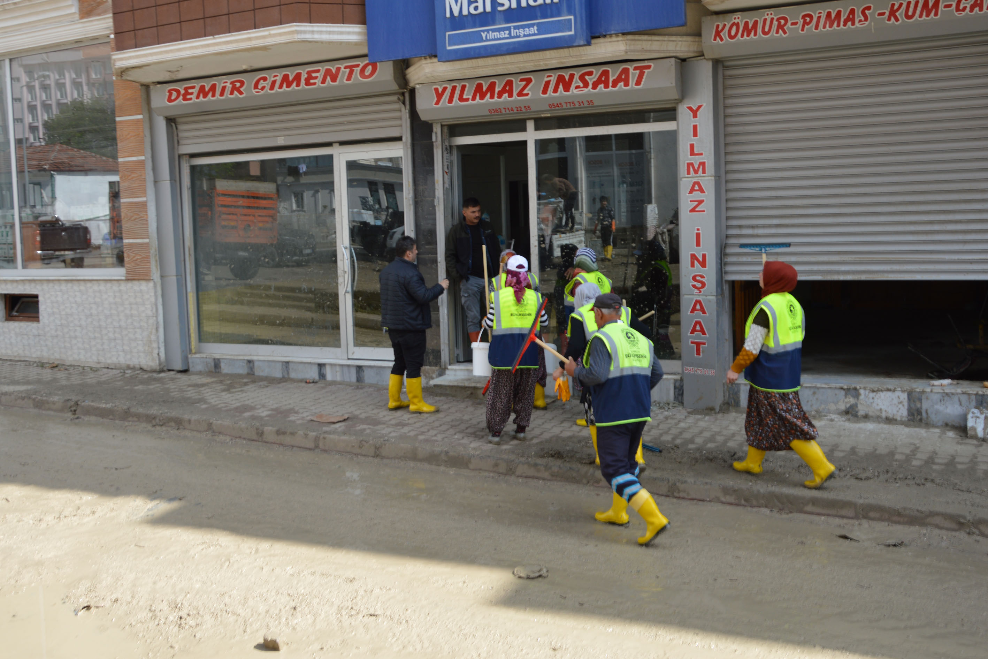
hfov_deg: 57.2
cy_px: 330
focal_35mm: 33
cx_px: 494
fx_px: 906
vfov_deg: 40.0
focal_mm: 22
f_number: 7.1
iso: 100
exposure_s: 1/200
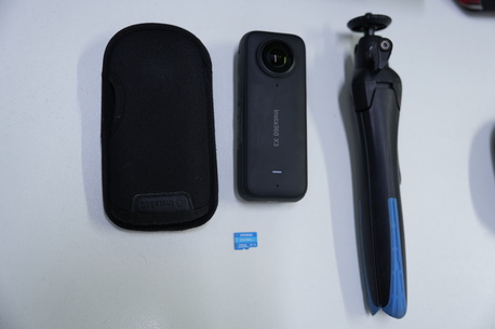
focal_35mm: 36
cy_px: 164
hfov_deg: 53.1
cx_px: 248
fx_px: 495
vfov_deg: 36.8
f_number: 2.8
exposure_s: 1/40
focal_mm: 36
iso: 320
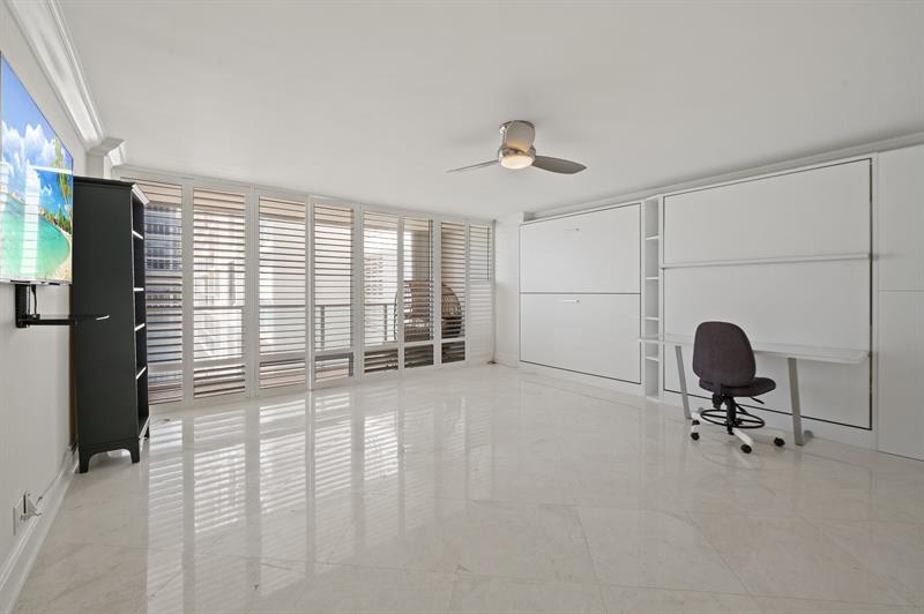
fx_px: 385
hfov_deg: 100.4
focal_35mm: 15
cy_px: 307
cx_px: 462
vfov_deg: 77.2
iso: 200
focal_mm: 15
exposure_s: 1/25
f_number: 8
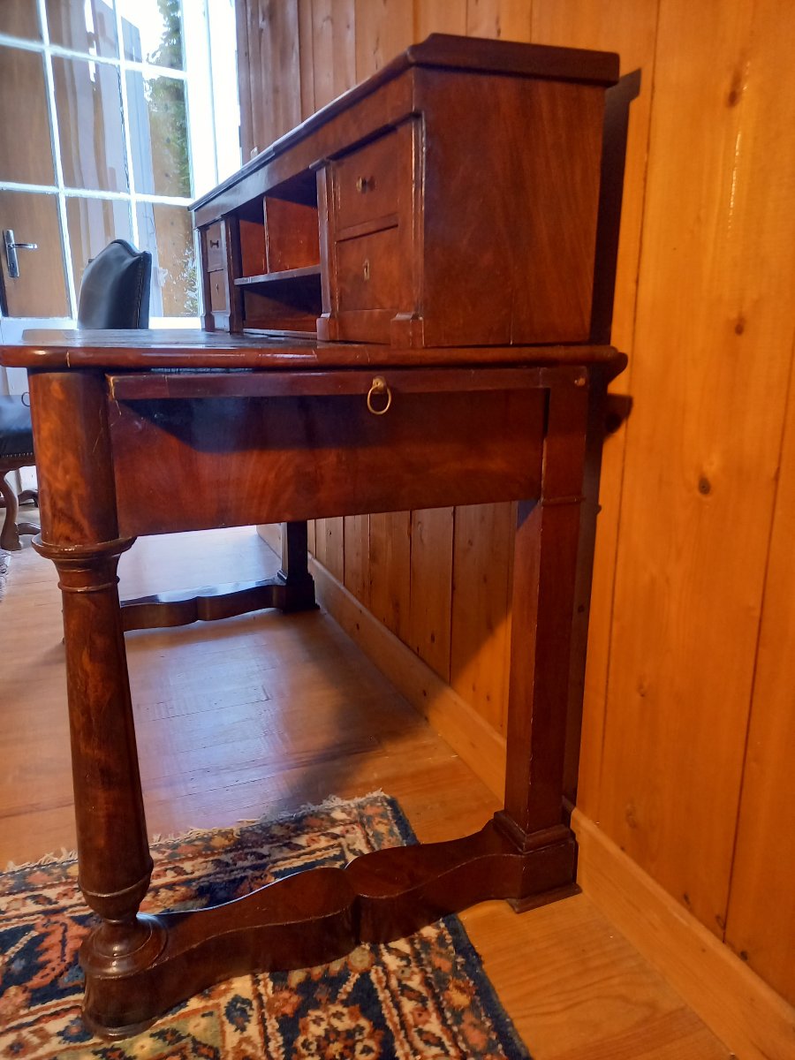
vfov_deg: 69.4
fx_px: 766
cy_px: 530
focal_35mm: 25
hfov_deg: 54.9
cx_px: 398
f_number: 1.8
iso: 500
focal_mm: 4.65
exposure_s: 1/33
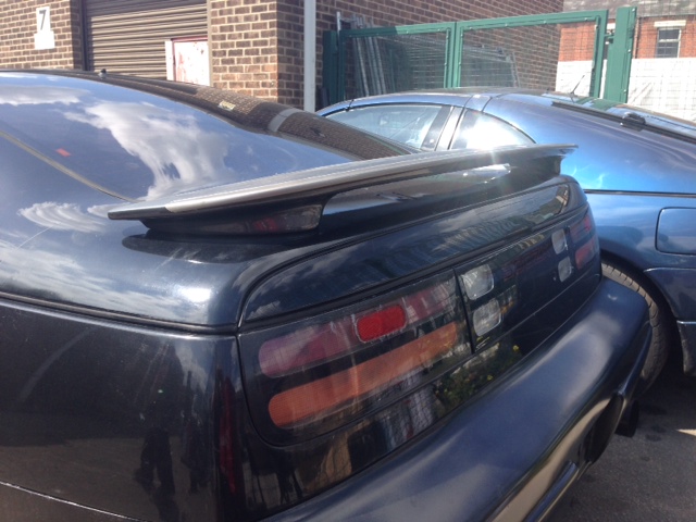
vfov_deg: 42.9
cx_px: 348
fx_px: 664
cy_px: 261
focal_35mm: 33
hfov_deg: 55.4
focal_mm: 4.12
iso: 50
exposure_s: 1/616
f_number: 2.4
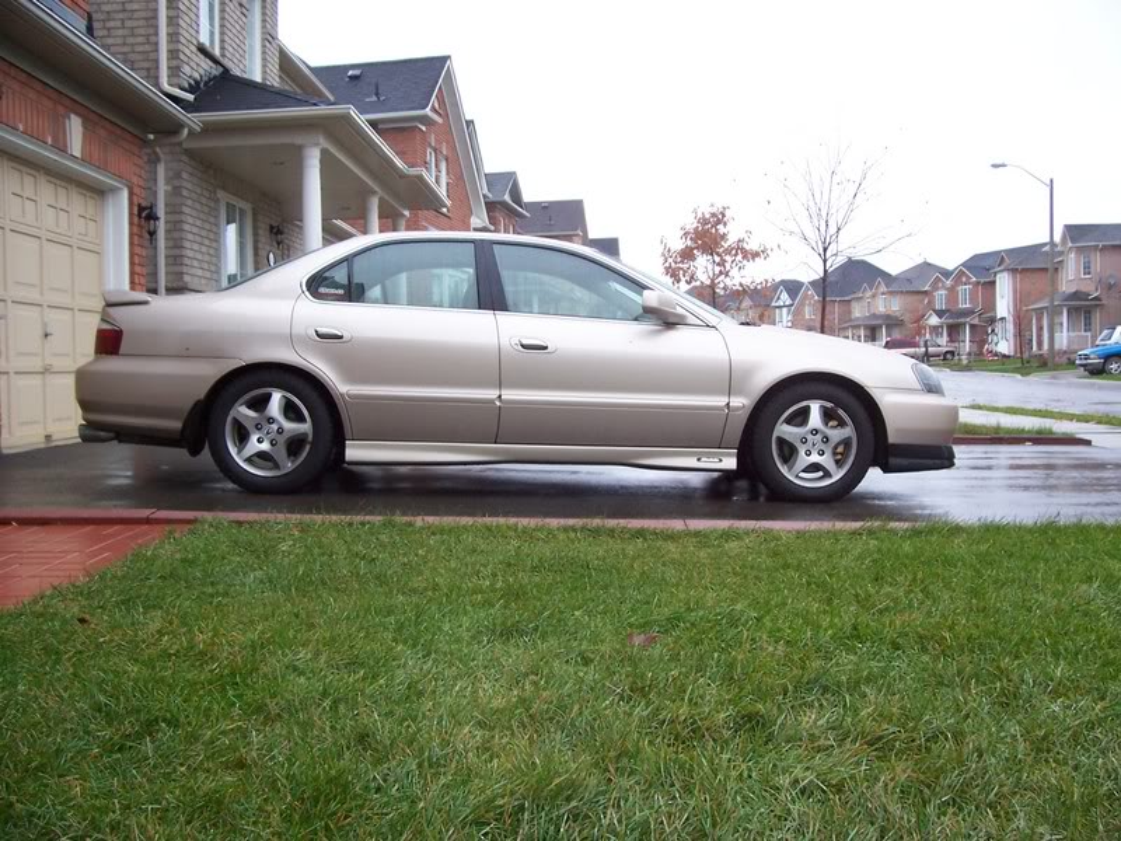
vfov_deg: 41.8
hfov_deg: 54.0
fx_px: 1101
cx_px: 560
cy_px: 420
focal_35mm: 34
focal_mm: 5.6
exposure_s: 1/30
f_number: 2.7
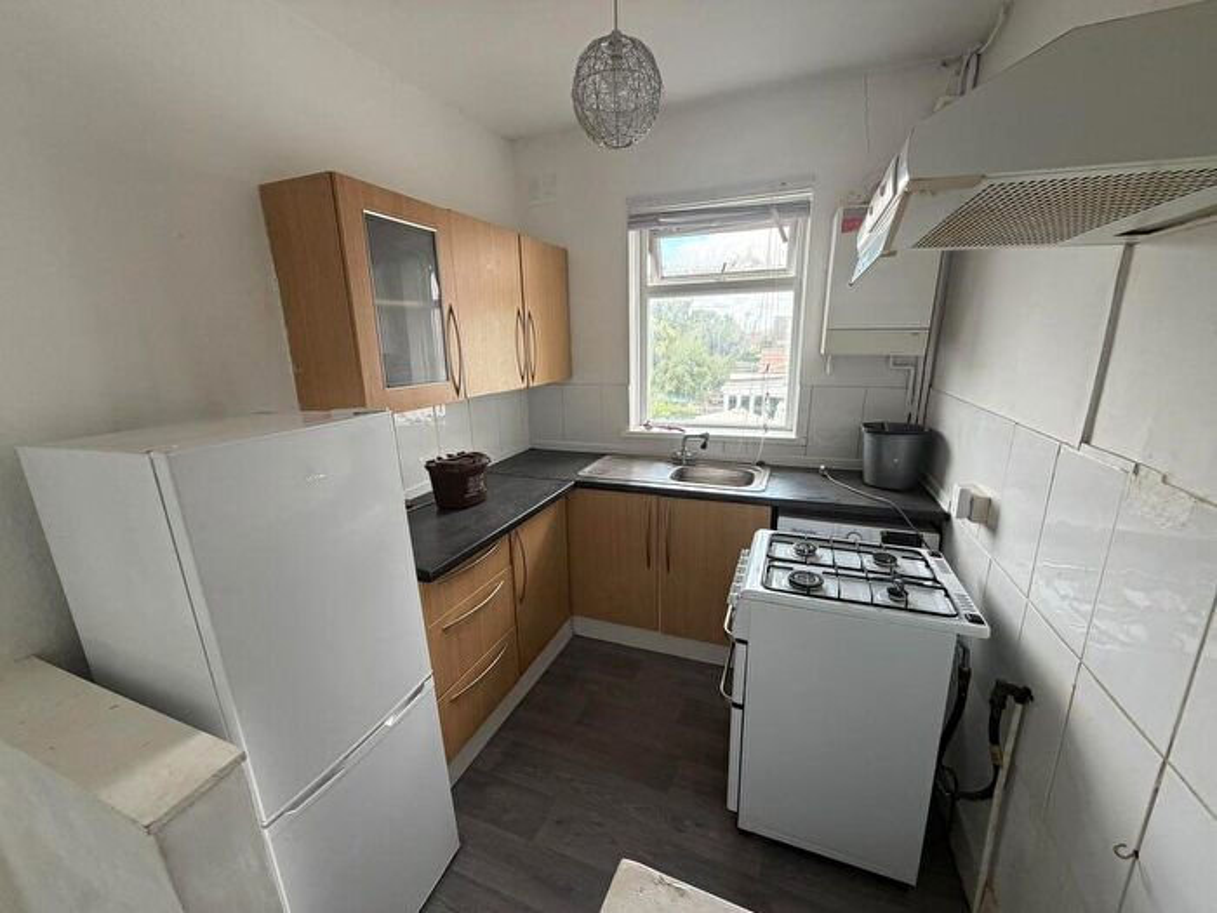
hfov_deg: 102.1
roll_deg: +2.1
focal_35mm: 14
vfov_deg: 85.7
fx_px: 492
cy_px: 456
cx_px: 608
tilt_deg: -13.1
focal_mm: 2.22
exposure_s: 1/121
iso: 200
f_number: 2.2
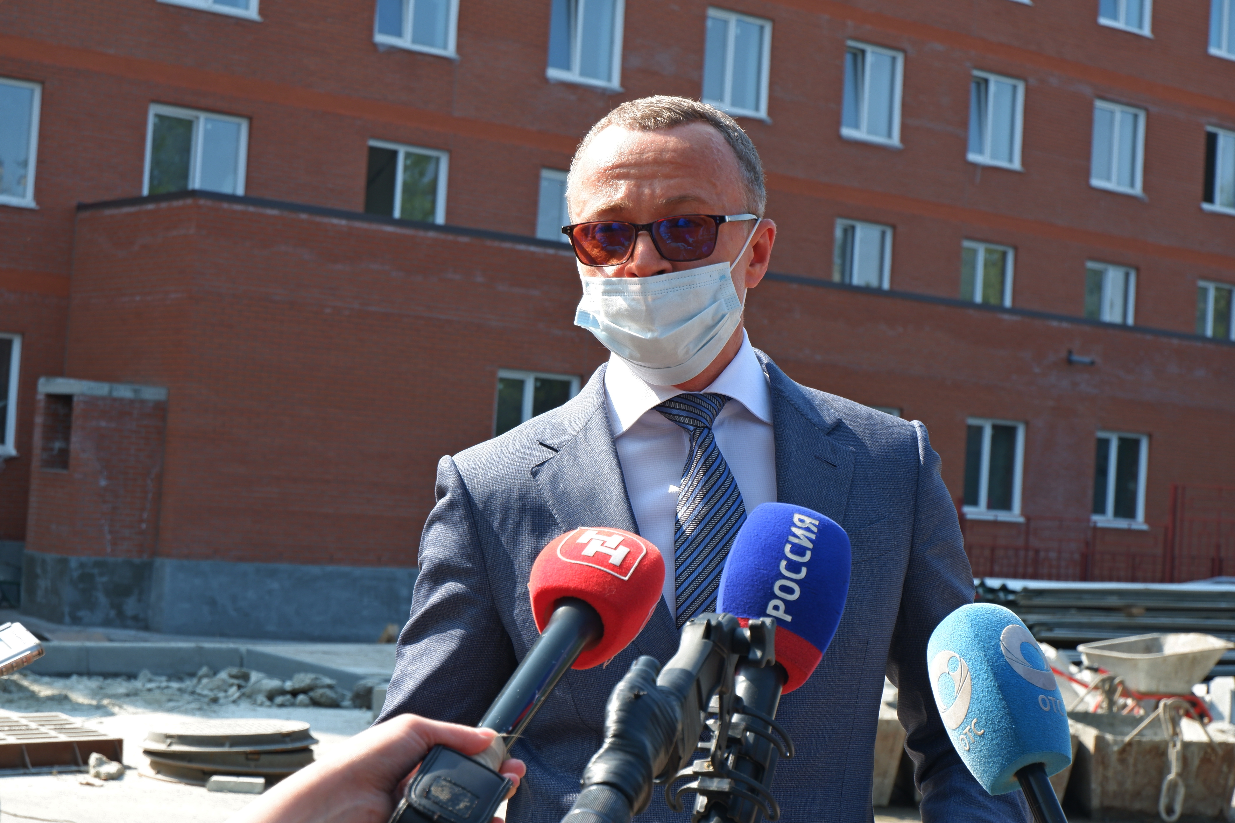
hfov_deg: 30.5
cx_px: 618
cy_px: 412
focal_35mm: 66
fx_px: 2264
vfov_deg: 20.6
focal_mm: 44.5
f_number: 8
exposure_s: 1/150
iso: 200
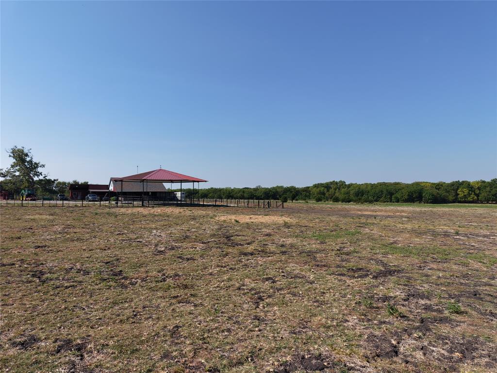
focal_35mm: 24
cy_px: 186
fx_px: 345
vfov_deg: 56.8
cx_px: 248
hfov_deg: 71.6
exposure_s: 1/3200
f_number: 1.8
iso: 100
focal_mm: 8.67
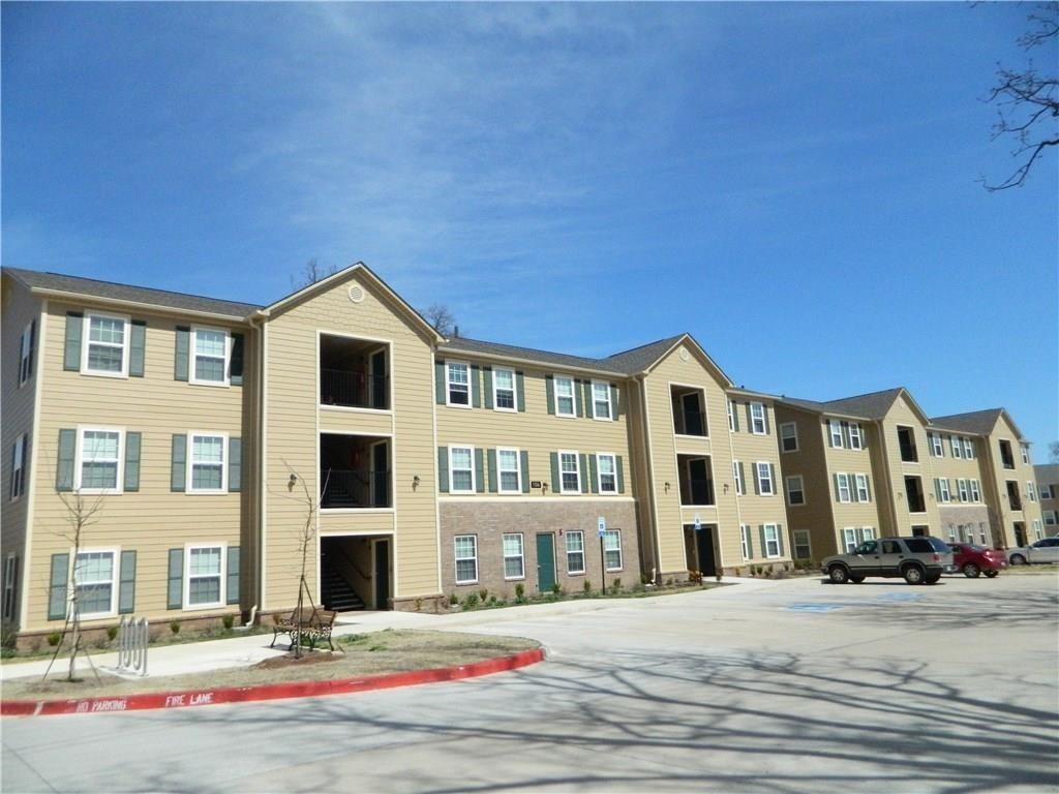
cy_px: 397
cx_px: 530
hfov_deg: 69.4
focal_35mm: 25
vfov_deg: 54.9
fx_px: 765
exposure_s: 1/1000
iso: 400
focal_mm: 4.5
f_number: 8.7
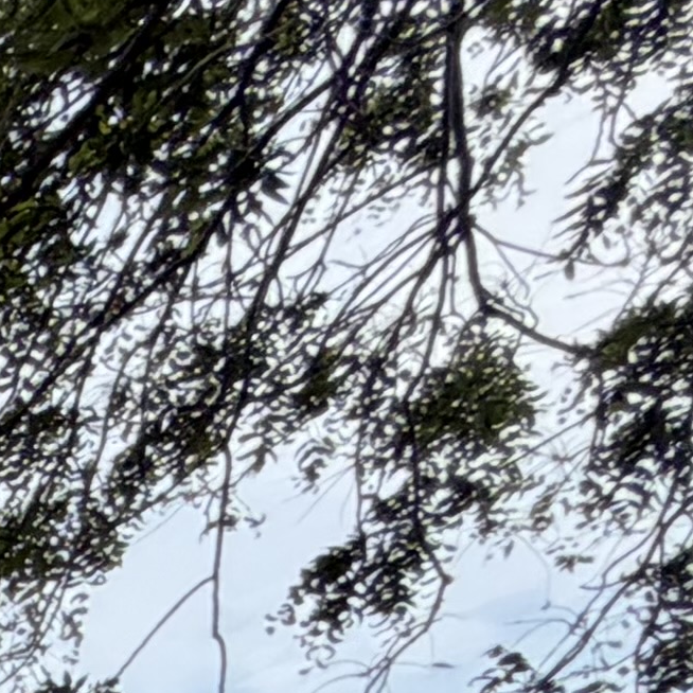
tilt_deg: -8.5
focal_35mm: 108
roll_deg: -0.4
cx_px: -1699
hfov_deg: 9.6
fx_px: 2446
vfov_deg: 11.9
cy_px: 1832
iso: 25
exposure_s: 1/770
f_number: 2.2
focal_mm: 2.22
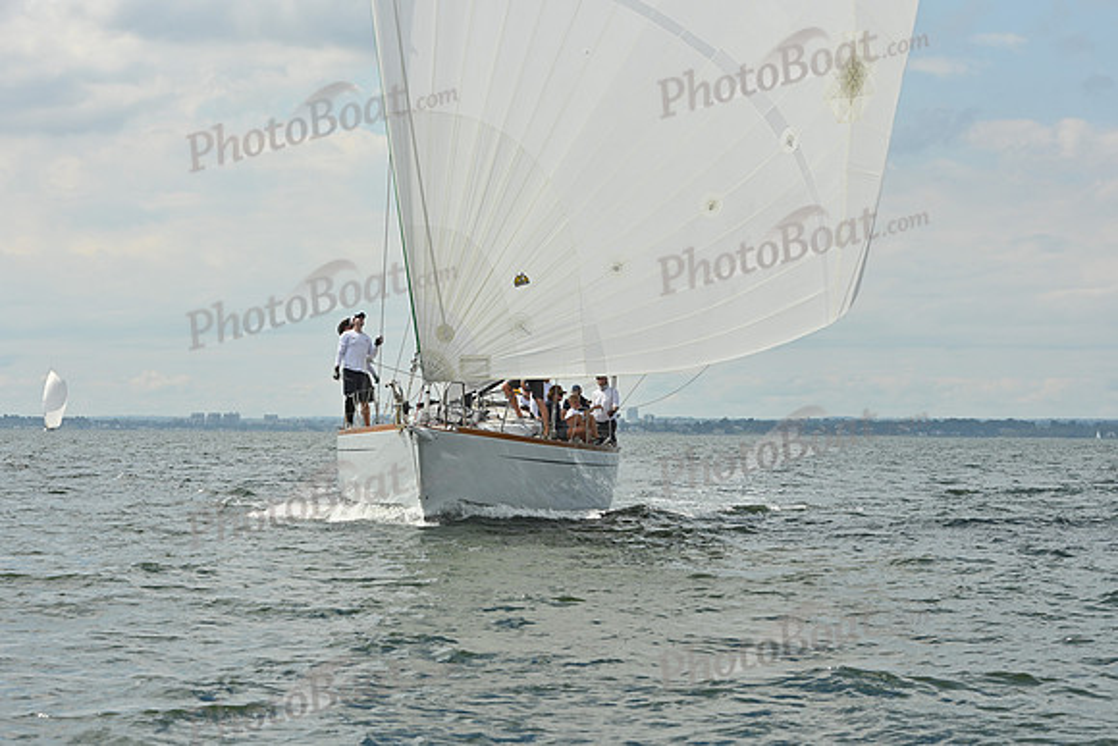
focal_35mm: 92
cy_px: 373
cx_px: 559
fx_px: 2858
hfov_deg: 22.1
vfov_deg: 14.9
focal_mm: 92
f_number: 9
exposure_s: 1/1600
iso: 320
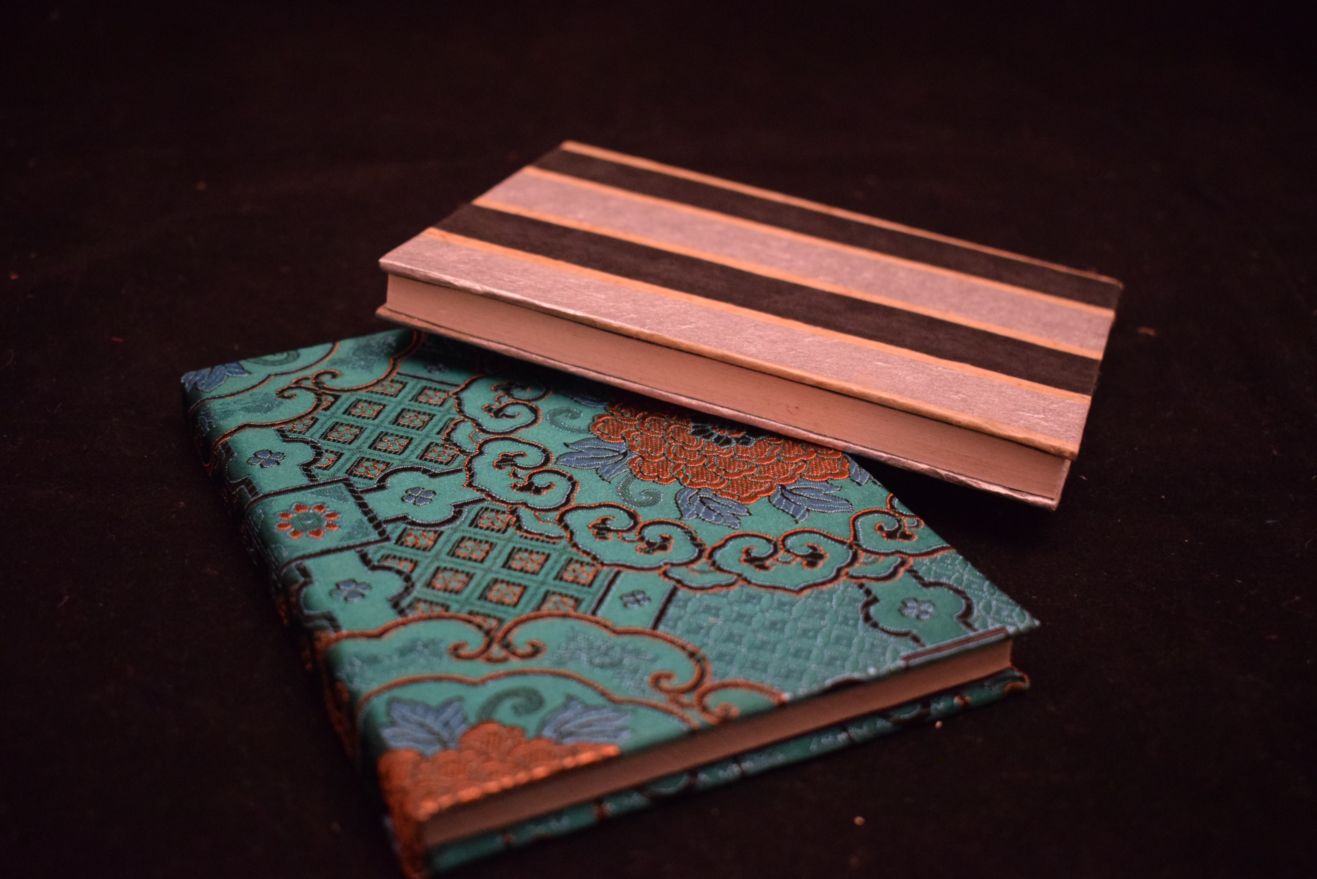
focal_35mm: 45
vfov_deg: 29.9
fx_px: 1647
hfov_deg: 43.6
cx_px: 658
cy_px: 440
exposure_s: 1/30
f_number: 4.2
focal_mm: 30
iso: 3200
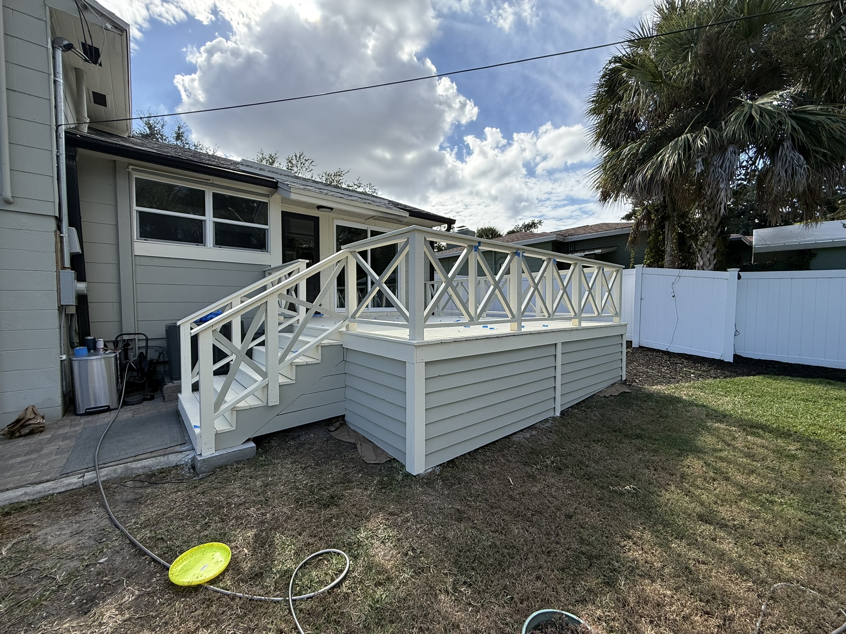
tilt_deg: -1.4
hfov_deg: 102.1
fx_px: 342
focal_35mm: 14
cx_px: 423
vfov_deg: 85.7
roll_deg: +1.0
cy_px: 317
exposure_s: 1/1572
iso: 64
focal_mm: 2.22
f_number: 2.2
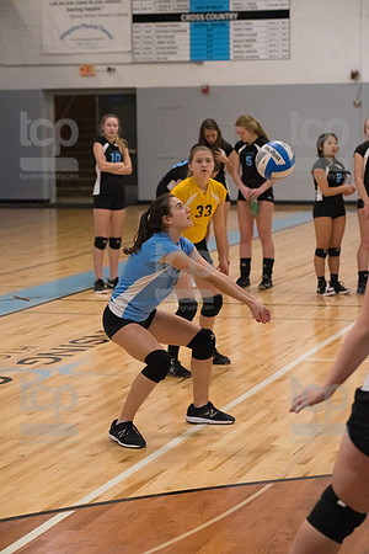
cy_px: 277
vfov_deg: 20.0
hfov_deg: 13.4
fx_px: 1568
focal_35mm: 102
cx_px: 184
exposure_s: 1/1000
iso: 8000
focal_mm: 102
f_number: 4.5
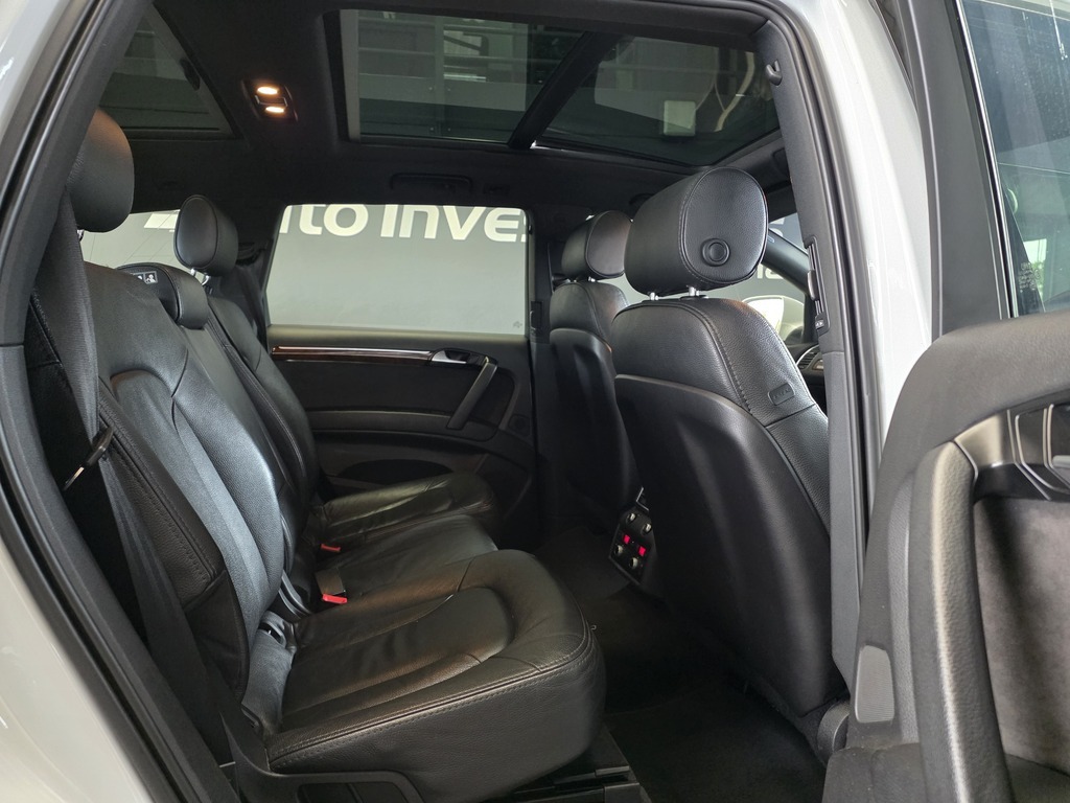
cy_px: 402
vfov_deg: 58.9
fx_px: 711
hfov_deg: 73.9
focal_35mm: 23
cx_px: 535
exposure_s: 1/100
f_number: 1.7
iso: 1600
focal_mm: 6.25
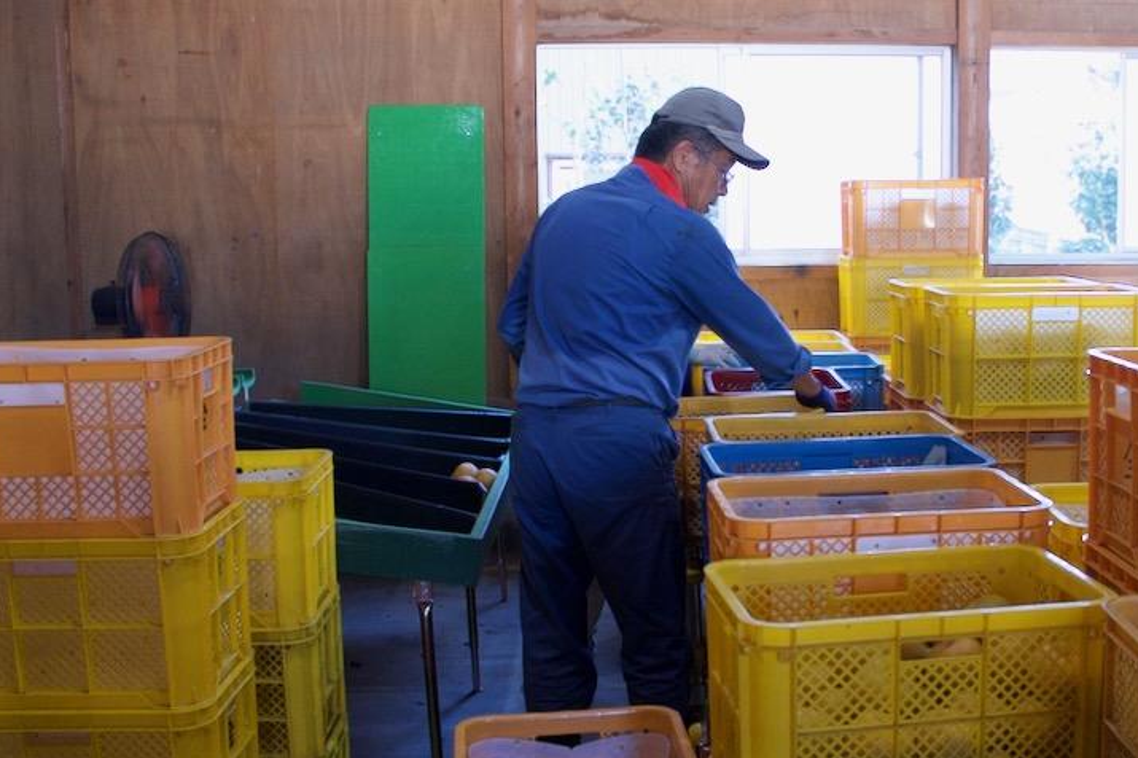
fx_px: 1485
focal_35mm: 47
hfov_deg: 41.5
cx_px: 739
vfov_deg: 28.6
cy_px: 380
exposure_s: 1/250
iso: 6400
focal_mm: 28
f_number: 5
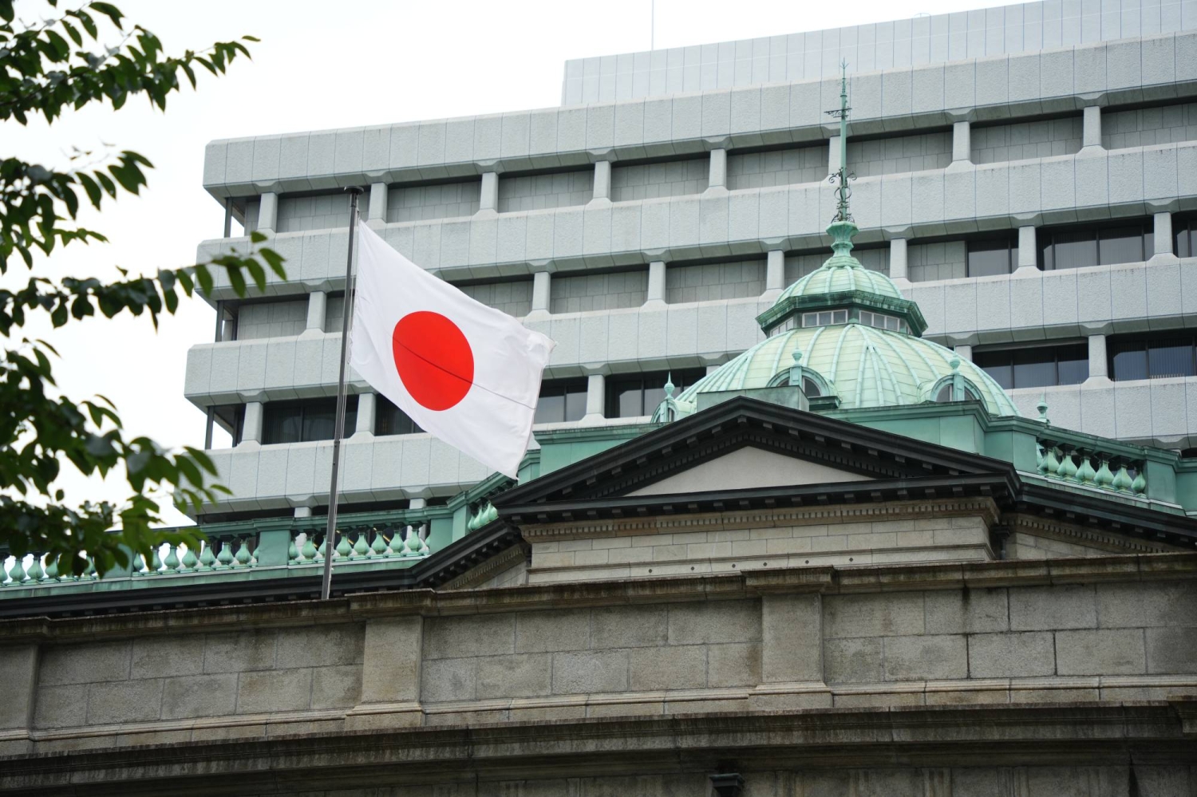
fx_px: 2958
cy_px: 398
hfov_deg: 22.9
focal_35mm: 89
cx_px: 598
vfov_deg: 15.3
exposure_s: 1/1250
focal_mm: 89
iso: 400
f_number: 4.5
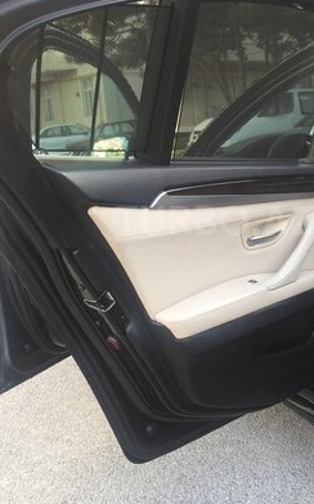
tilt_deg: -10.2
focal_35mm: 39
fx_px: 535
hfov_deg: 32.4
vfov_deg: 50.3
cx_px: 215
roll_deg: +4.5
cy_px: 220
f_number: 2.2
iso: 50
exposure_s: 1/100
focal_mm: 4.15
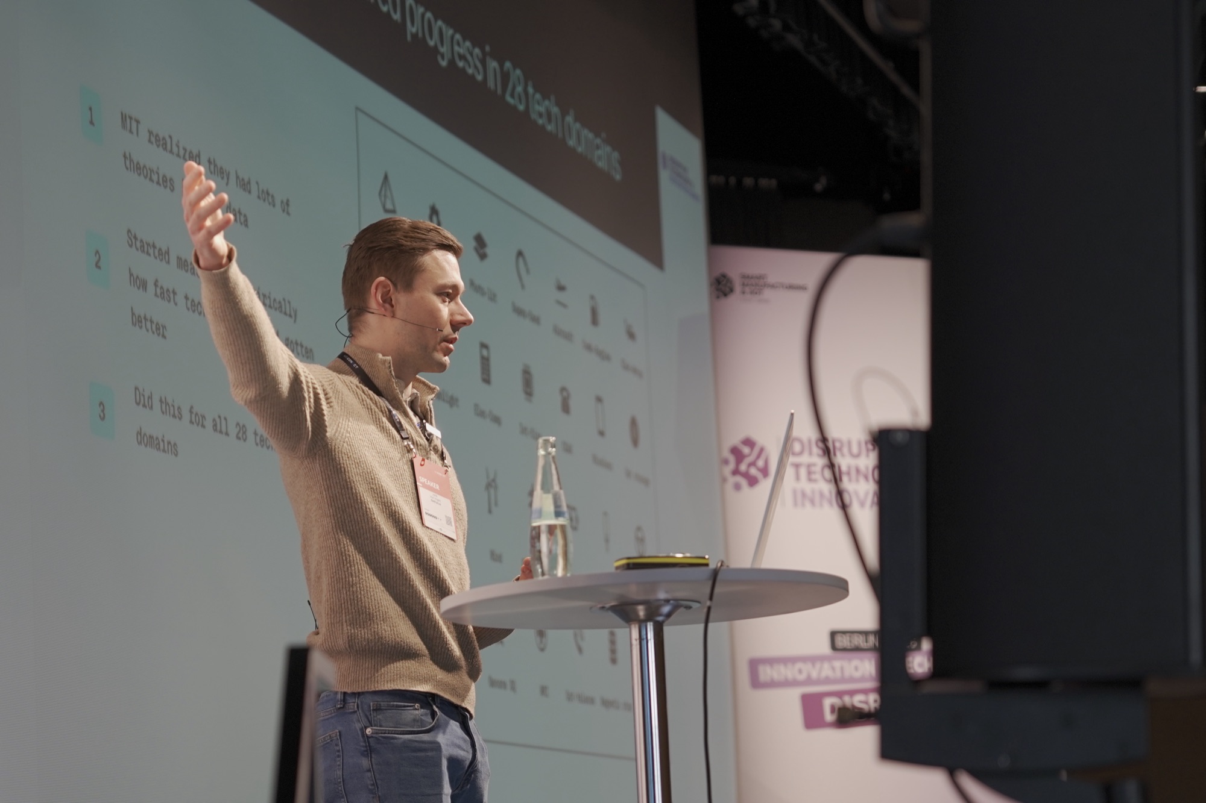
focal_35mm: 94
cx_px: 603
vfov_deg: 14.5
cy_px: 402
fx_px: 3149
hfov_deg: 21.7
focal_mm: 63.3
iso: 500
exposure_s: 1/200
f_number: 2.8
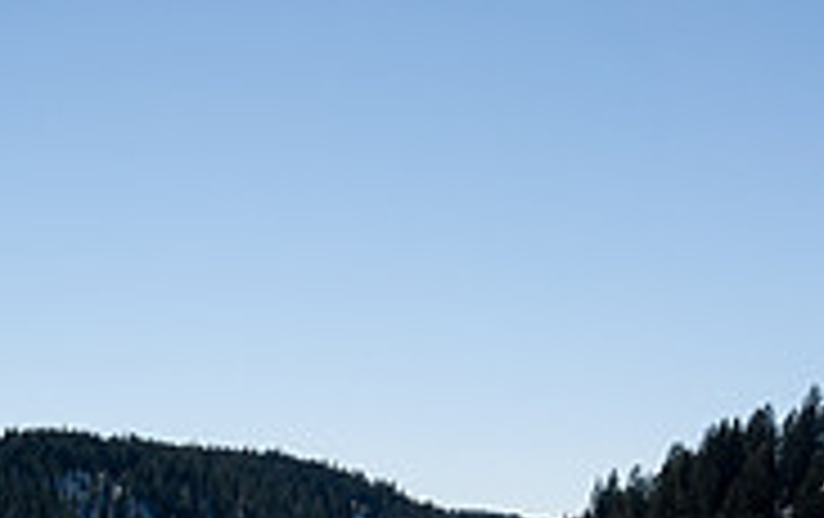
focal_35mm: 86
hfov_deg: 22.5
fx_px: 1934
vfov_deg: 14.1
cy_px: 815
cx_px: -108
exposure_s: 1/250
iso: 200
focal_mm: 24
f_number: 13
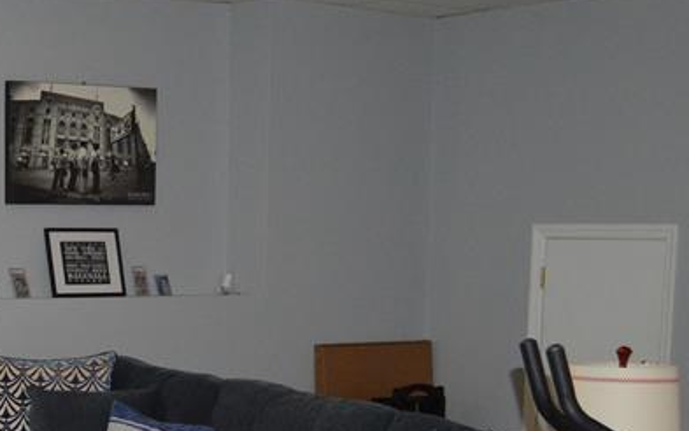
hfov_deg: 25.3
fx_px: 1428
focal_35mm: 76
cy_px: 454
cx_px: -55
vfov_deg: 16.7
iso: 1800
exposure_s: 1/60
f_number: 3.5
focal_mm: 18
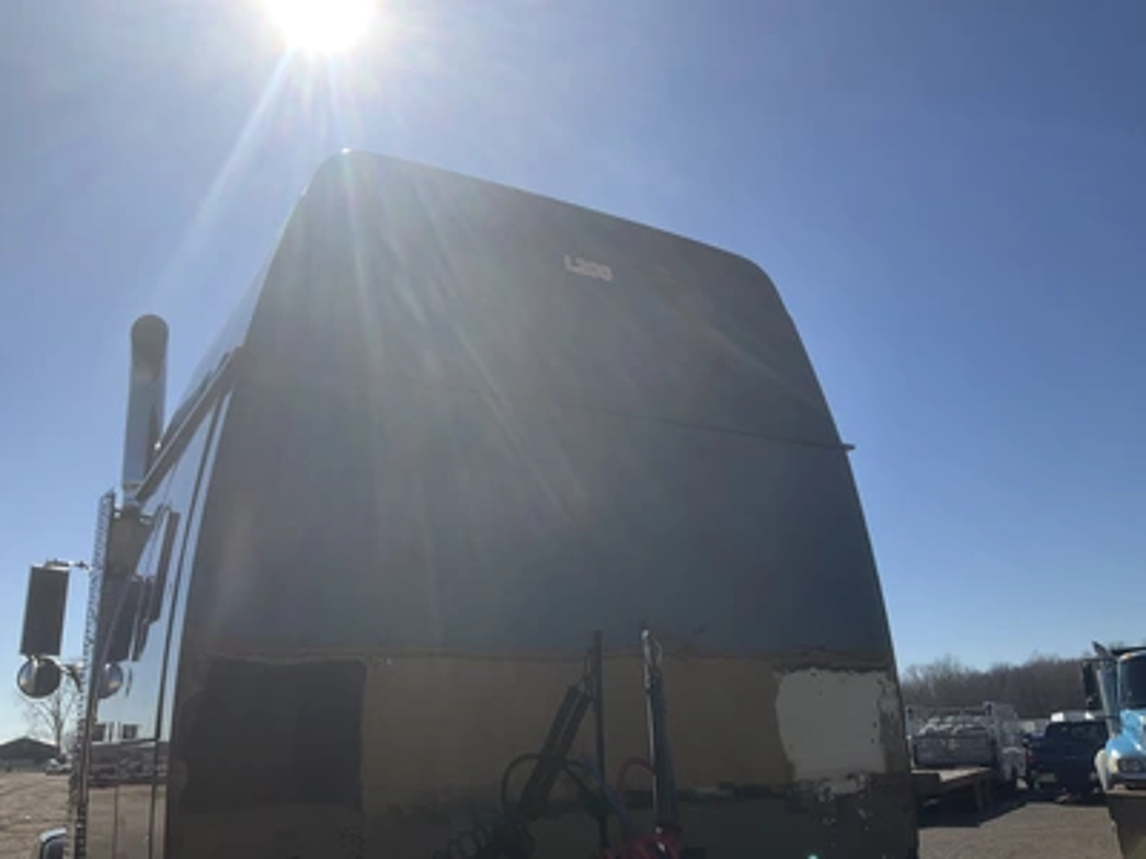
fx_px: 960
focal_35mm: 29
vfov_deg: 48.2
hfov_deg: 61.7
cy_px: 430
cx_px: 573
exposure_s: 1/3322
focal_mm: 3
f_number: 1.8
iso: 25
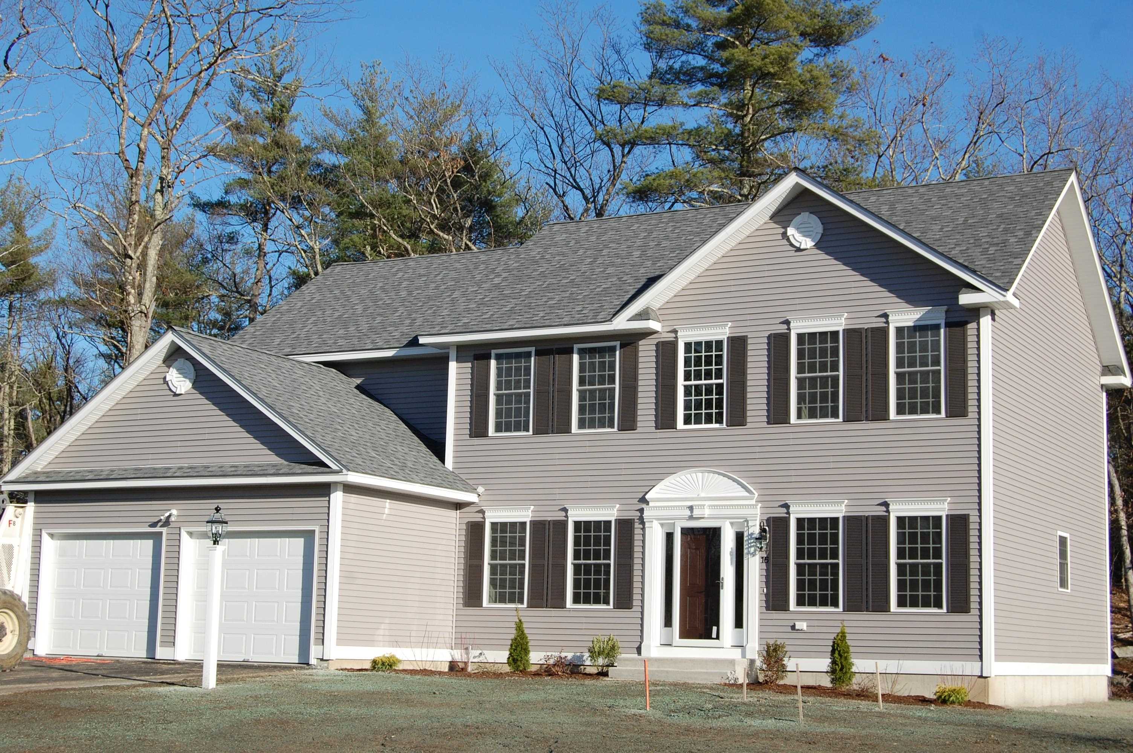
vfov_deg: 23.7
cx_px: 566
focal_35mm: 57
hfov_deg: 35.1
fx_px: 1792
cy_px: 376
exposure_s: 1/320
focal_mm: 38
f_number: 9
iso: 200
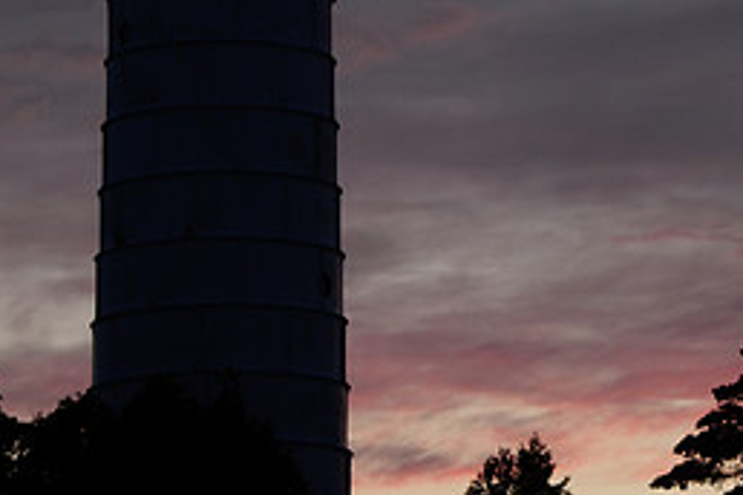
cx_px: 755
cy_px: 23
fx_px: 5224
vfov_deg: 5.4
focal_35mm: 253
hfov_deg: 8.1
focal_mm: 75
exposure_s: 1.3
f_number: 22
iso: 100
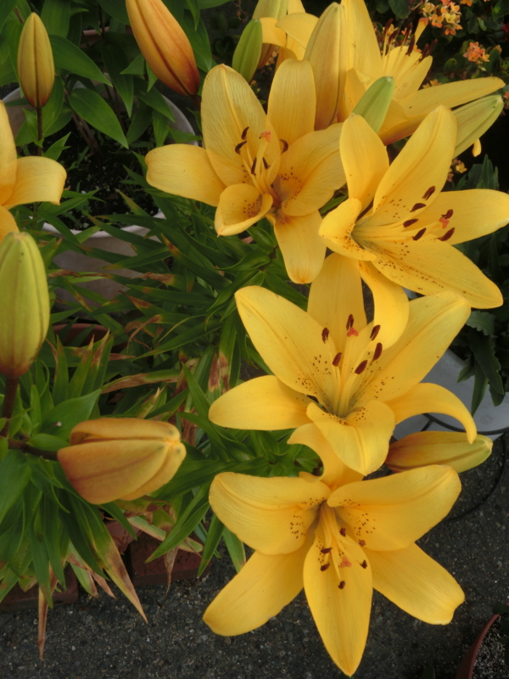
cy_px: 340
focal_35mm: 40
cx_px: 254
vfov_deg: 46.8
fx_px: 784
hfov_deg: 36.0
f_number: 4
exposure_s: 1/125
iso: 80
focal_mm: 7.15
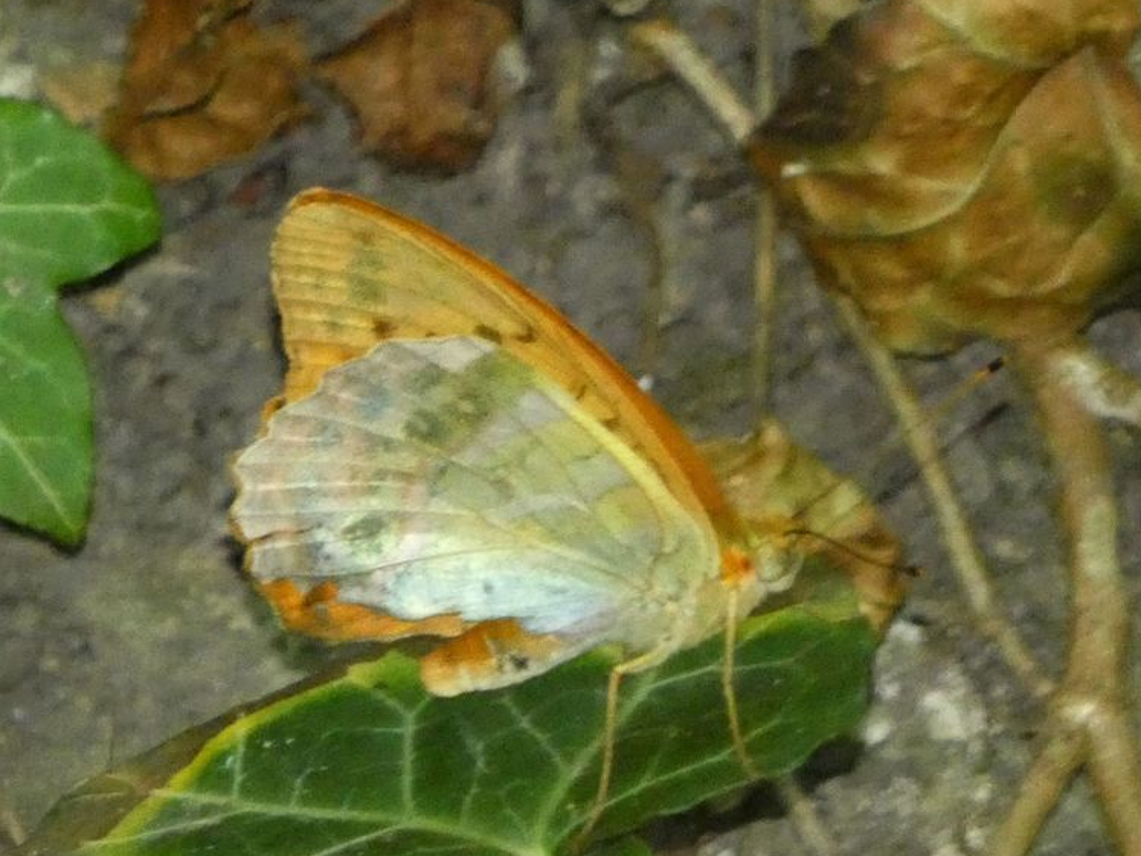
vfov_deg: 1.3
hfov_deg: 1.8
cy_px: 446
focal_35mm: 1113
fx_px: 36686
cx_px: 600
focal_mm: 174.8
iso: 1600
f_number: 5.6
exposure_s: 1/125
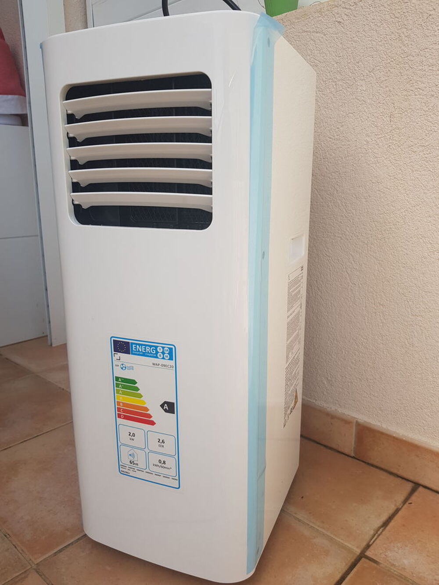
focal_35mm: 26
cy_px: 292
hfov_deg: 53.1
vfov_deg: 67.3
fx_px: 440
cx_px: 220
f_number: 1.7
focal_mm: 4.3
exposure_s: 1/1344
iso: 40
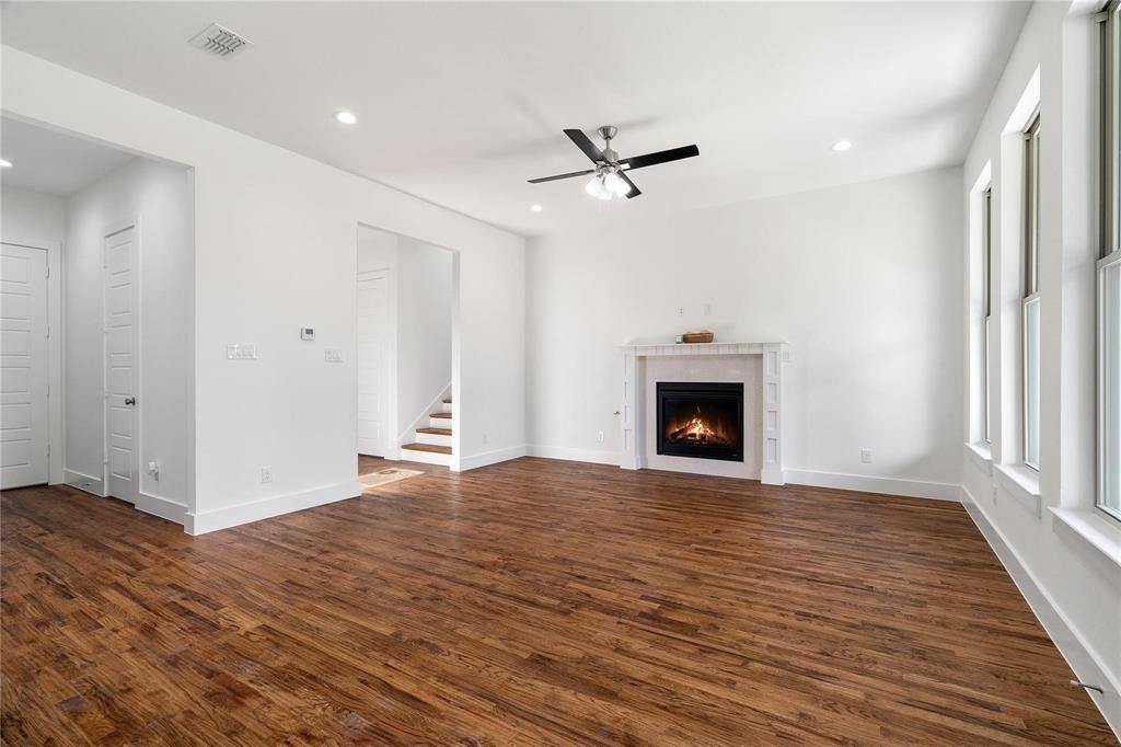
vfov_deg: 73.7
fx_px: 498
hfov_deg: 96.8
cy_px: 374
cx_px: 560
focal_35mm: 16
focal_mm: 16
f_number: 10
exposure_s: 1/13
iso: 400
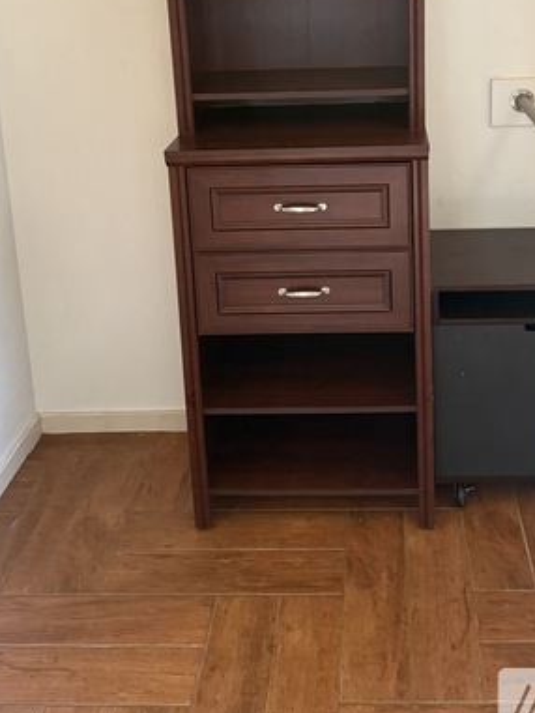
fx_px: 865
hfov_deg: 34.2
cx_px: 333
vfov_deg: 42.3
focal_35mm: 42
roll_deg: +0.3
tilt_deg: -12.6
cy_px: 119
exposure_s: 1/60
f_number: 1.78
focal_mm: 6.76
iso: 640
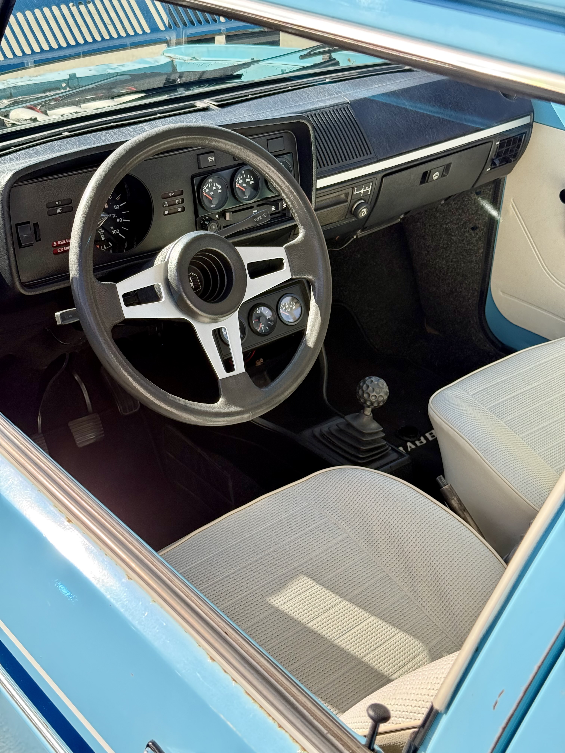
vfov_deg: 39.7
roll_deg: +0.7
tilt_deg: -31.4
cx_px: 282
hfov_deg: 30.3
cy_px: 376
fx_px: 1045
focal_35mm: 48
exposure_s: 1/242
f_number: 1.78
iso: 100
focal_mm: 6.76
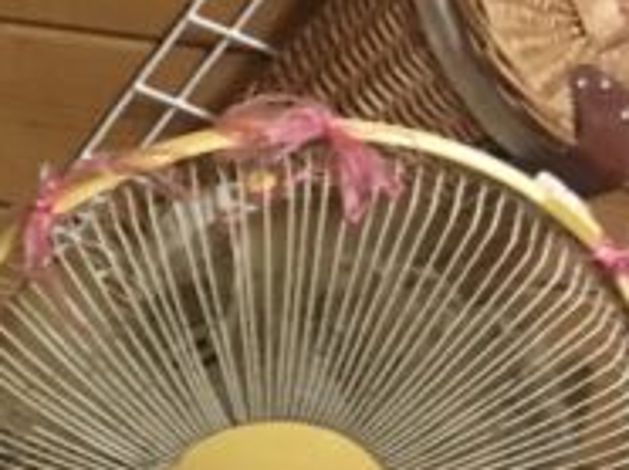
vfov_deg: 11.6
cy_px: 524
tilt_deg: -42.0
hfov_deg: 13.6
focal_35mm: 125
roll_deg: +1.0
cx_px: -612
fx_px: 2268
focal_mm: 4.15
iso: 200
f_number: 2.2
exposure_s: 1/24
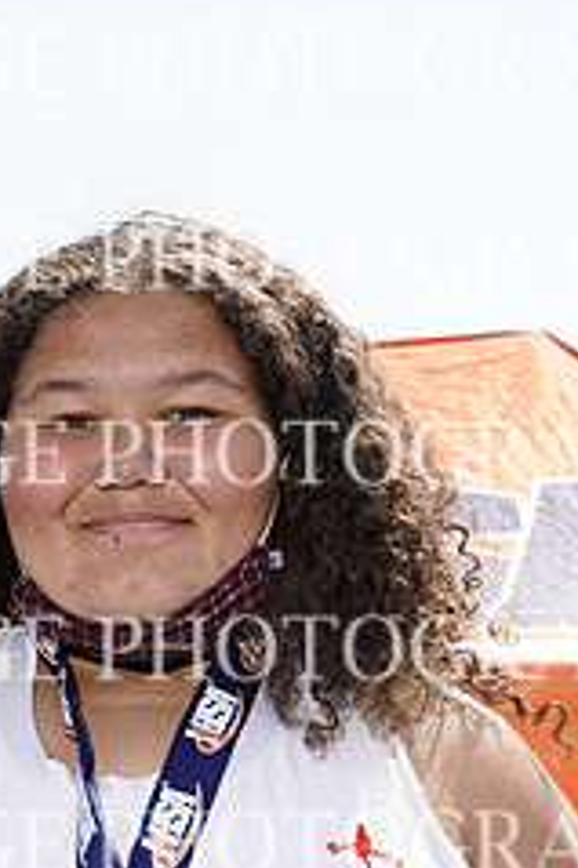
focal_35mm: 107
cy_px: 941
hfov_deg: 12.7
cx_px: 71
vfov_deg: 18.4
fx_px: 2580
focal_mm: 44
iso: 100
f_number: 8
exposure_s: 1/160
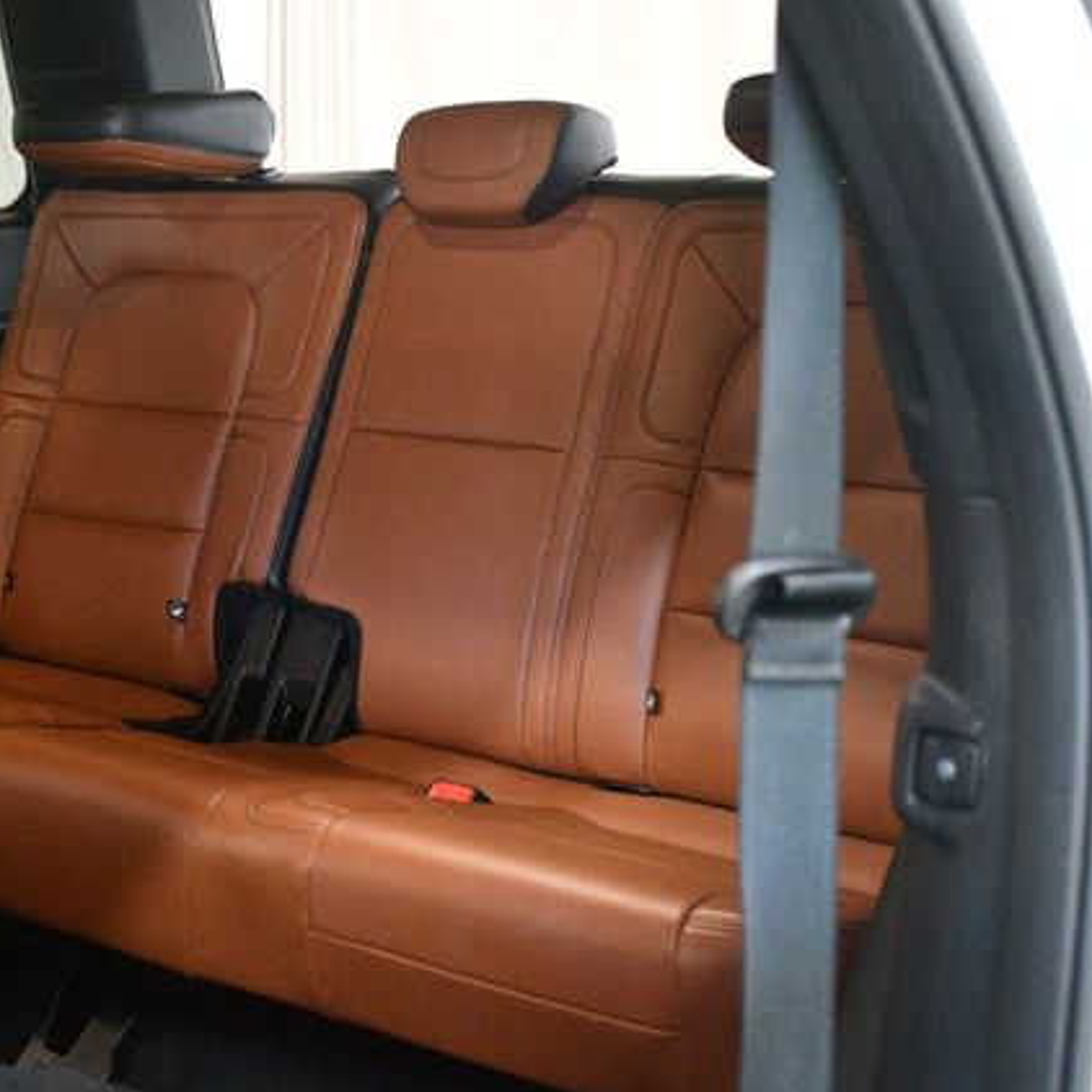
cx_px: 287
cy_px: 549
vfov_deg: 29.6
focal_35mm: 58
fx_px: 2070
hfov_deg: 29.1
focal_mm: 30
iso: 8000
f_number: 4
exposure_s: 1/60
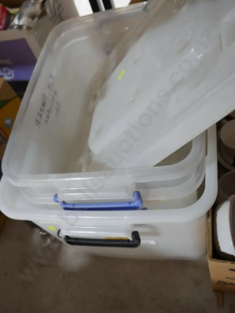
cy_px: 156
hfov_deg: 41.8
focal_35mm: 34
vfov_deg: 53.9
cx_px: 118
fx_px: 308
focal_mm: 17
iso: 1250
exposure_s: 1/60
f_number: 4
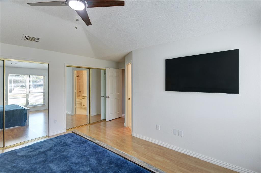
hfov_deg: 92.5
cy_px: 86
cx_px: 130
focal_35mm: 17
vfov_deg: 69.5
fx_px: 125
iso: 400
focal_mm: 11.5
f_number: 8
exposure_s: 1/5
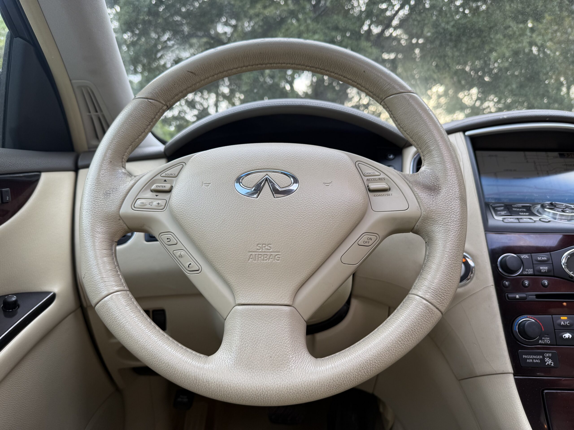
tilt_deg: -3.8
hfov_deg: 71.6
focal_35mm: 24
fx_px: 398
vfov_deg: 56.8
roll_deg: -0.2
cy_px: 215
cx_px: 287
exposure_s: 1/90
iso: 80
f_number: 1.78
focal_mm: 6.76
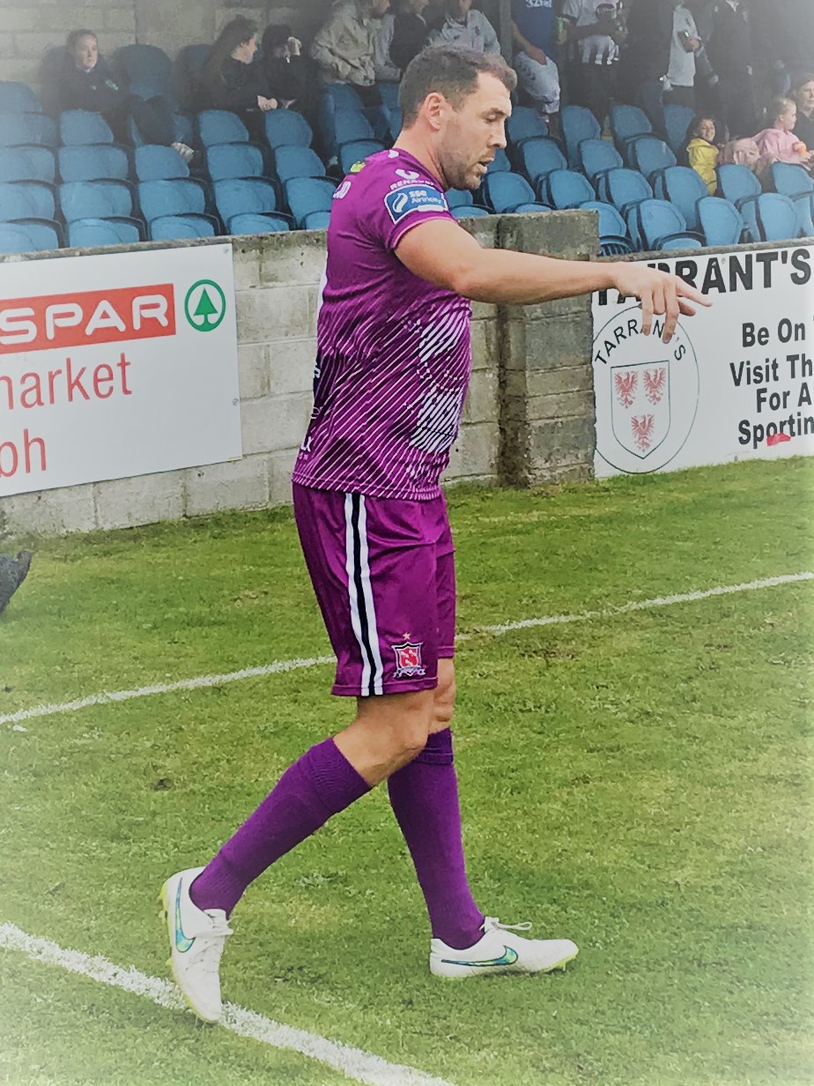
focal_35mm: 28
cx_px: 407
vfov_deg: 63.4
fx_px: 878
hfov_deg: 49.7
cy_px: 543
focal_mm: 3.99
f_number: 1.8
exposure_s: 1/451
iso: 20
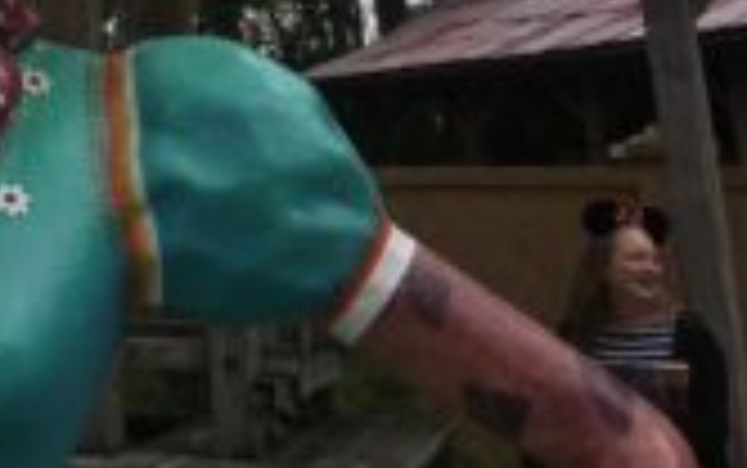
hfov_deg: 22.0
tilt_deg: +17.8
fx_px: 1711
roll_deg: +0.4
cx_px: -236
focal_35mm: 84
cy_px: -266
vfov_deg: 14.4
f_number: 2.2
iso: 25
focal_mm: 4.15
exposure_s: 1/394
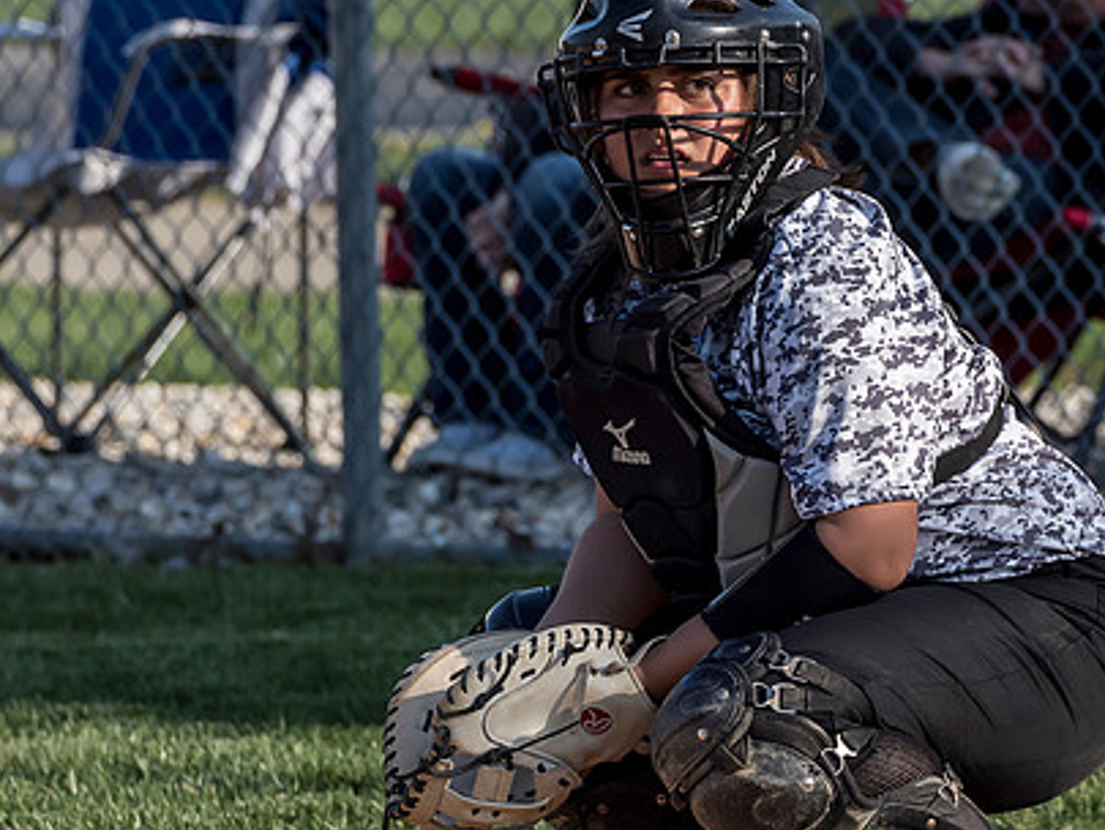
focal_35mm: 613
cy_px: 374
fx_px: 19574
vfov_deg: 2.4
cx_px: 756
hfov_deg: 3.2
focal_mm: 168
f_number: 5.6
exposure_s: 1/1000
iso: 400
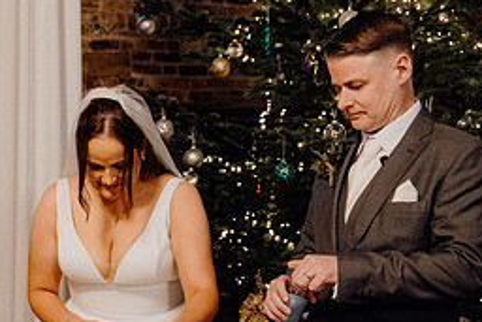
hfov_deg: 22.9
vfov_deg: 15.6
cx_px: 32
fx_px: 1152
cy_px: 329
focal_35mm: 86
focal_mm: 38
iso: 4000
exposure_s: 1/160
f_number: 3.5
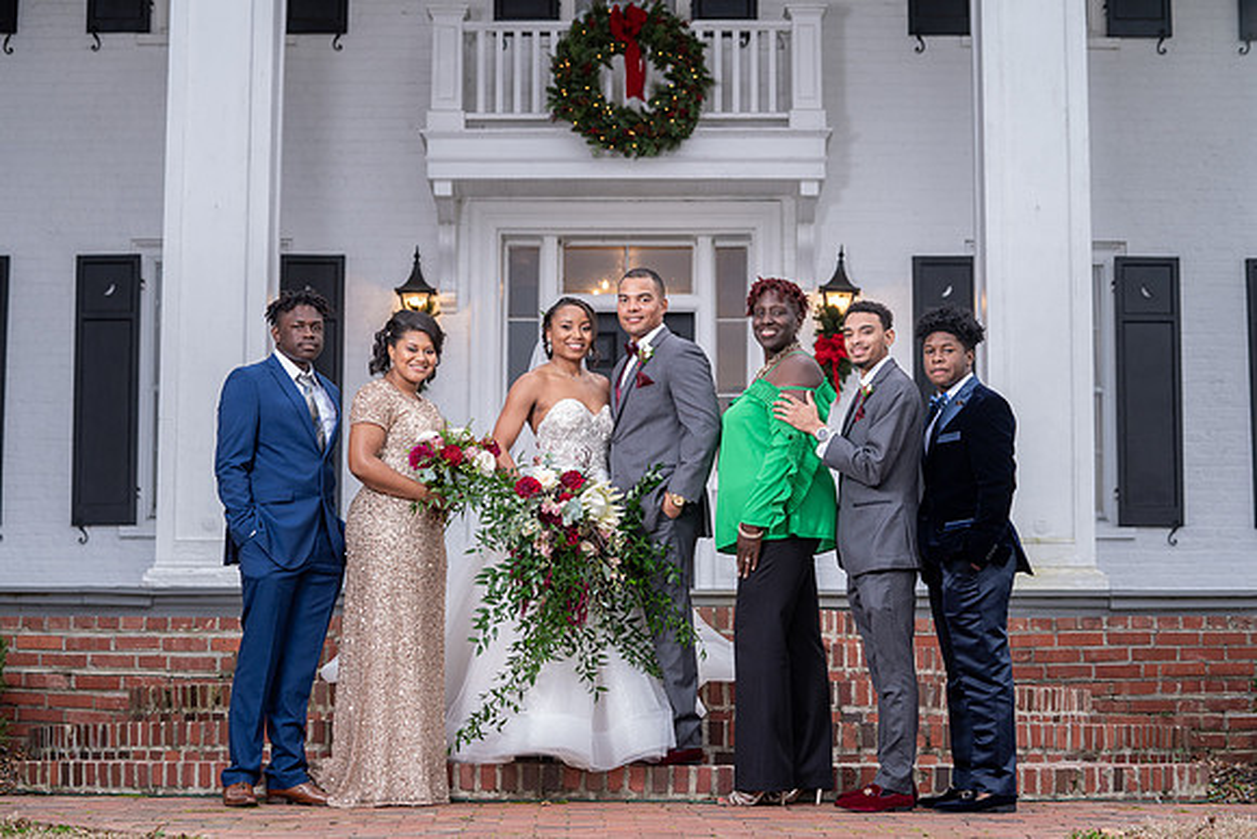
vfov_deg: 16.5
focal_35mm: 83
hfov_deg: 24.5
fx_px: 2895
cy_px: 423
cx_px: 641
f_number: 4
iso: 640
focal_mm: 81
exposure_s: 1/200
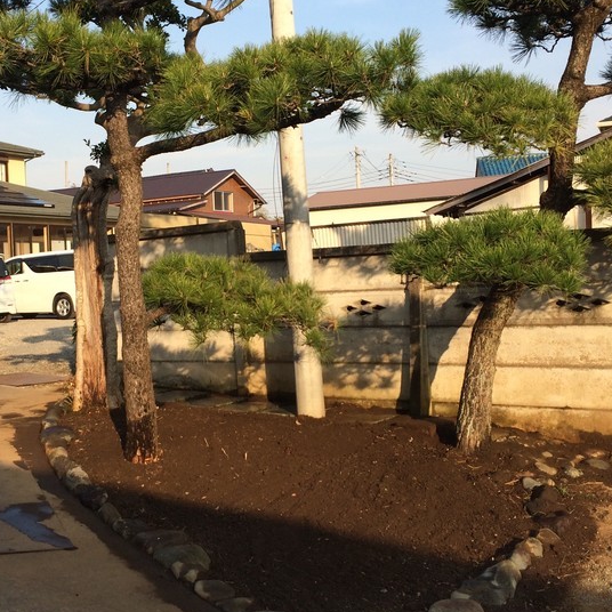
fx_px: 980
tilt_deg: -0.8
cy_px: 289
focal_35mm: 49
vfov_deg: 34.7
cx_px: 237
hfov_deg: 34.5
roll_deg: +5.0
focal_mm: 4.15
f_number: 2.2
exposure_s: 1/1140
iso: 32
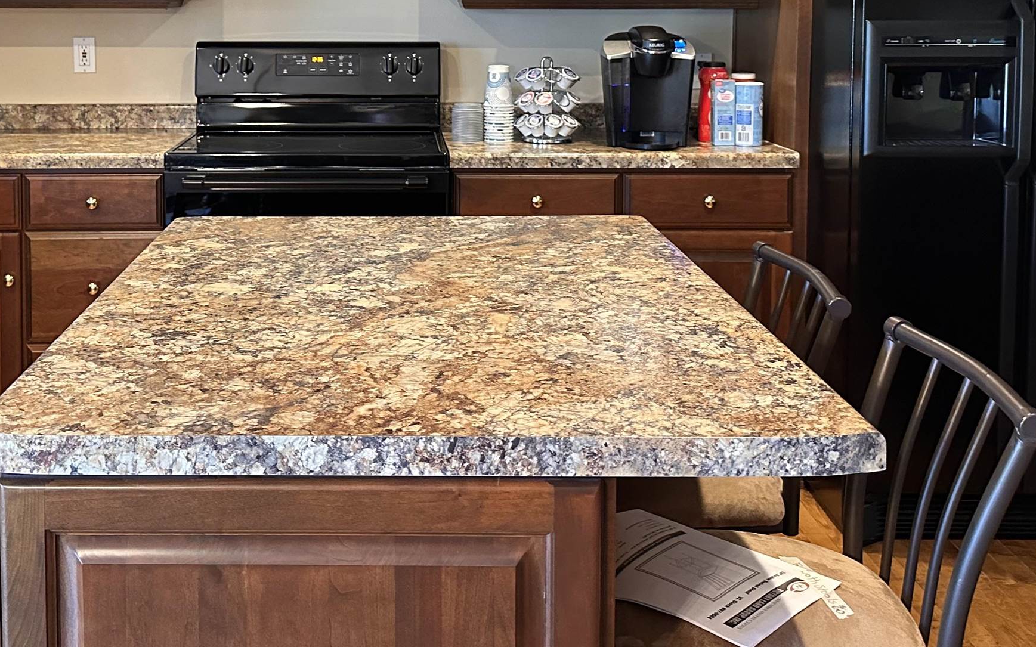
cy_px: 94
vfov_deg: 27.8
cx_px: 367
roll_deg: -0.2
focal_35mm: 45
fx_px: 1270
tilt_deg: -4.1
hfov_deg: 43.9
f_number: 1.78
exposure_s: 1/60
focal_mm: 6.86
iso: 500
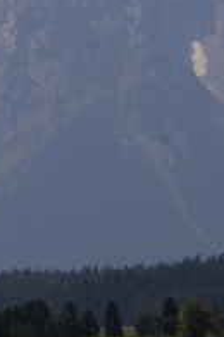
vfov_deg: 3.5
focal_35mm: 594
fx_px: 5544
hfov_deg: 2.3
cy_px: 155
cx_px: -17
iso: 320
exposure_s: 1/1000
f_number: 9
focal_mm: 116
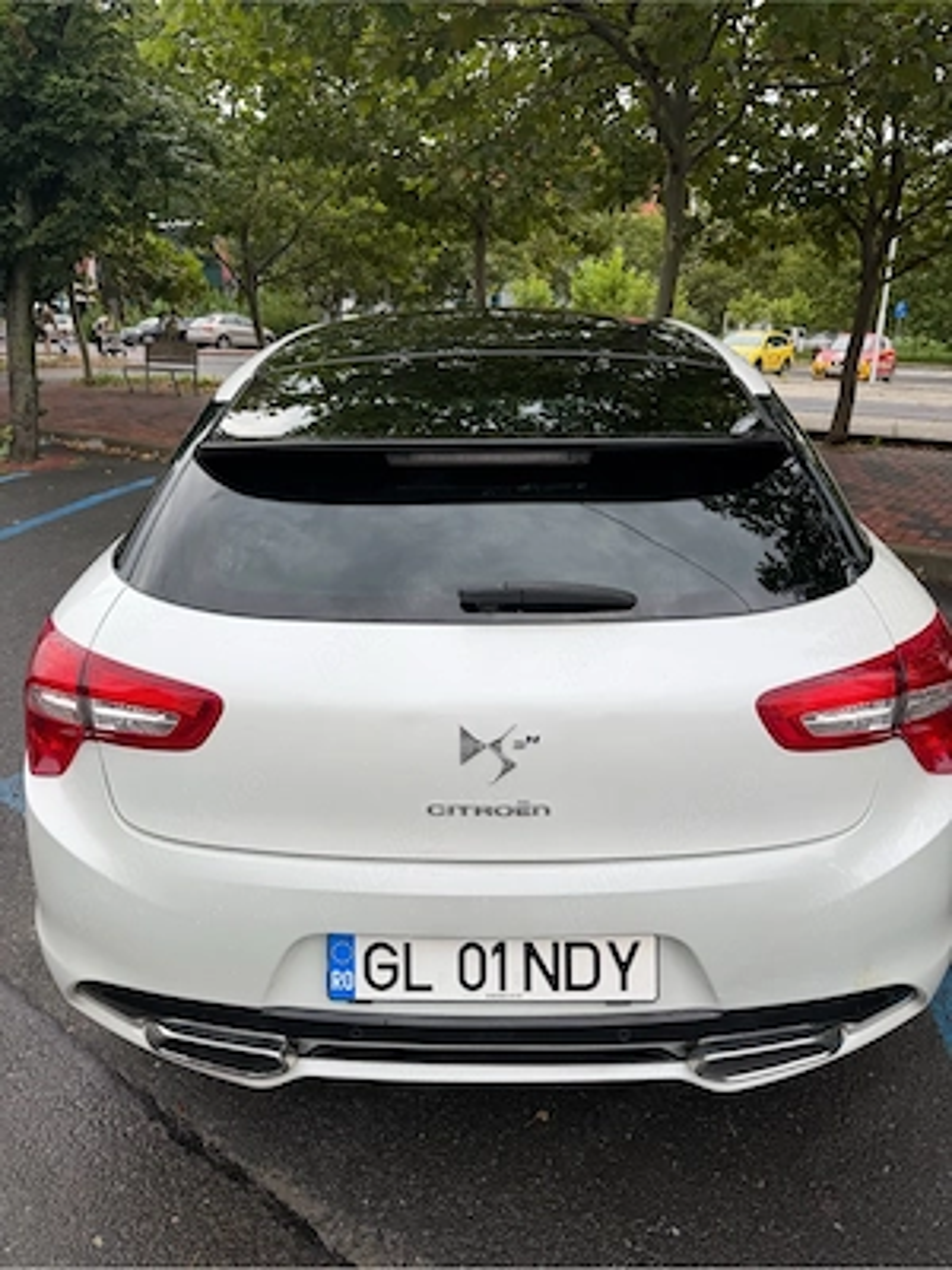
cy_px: 635
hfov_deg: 56.8
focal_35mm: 24
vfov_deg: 71.6
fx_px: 880
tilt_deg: -13.1
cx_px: 476
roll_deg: -2.9
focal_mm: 6.76
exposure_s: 1/805
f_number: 1.78
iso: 80
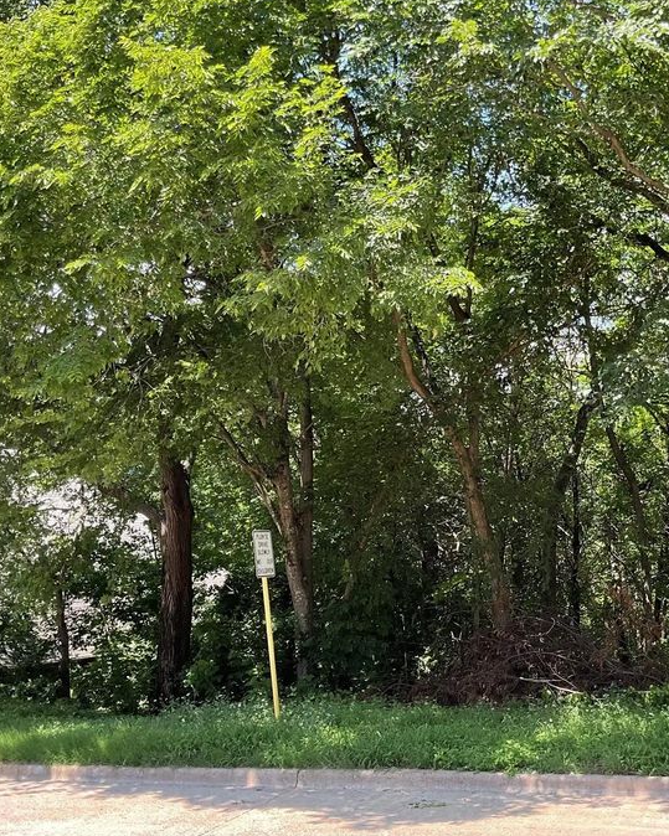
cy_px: 442
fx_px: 1064
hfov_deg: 34.4
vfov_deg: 42.9
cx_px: 472
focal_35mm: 43
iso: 16
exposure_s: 1/219
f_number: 1.8
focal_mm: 3
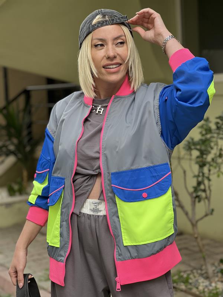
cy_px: 148
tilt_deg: -3.1
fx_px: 661
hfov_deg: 19.1
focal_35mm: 77
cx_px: 112
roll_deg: +1.9
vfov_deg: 25.3
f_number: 2.8
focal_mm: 9
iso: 64
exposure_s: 1/121
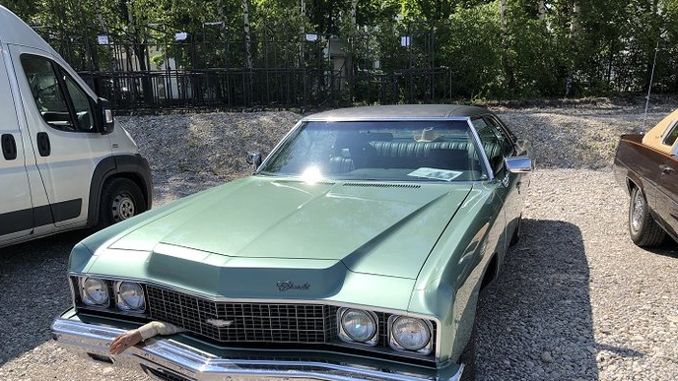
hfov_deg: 62.6
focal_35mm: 31
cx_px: 335
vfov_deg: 37.4
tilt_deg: -15.3
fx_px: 557
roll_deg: +1.0
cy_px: 255
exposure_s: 1/2000
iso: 20
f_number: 1.8
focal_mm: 3.99
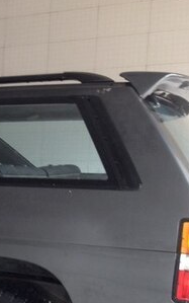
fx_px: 675
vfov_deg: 24.8
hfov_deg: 14.3
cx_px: -134
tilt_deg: -8.2
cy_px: 246
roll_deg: -1.1
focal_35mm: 82
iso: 50
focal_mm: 4.28
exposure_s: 1/20
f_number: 2.4
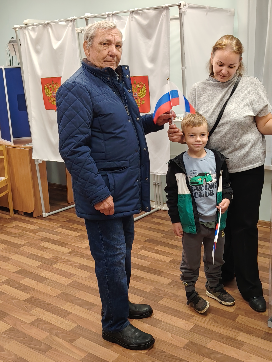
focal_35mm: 41
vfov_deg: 45.8
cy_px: 181
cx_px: 136
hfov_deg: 35.1
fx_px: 430
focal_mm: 5.25
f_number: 1.75
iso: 316
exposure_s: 1/33.3
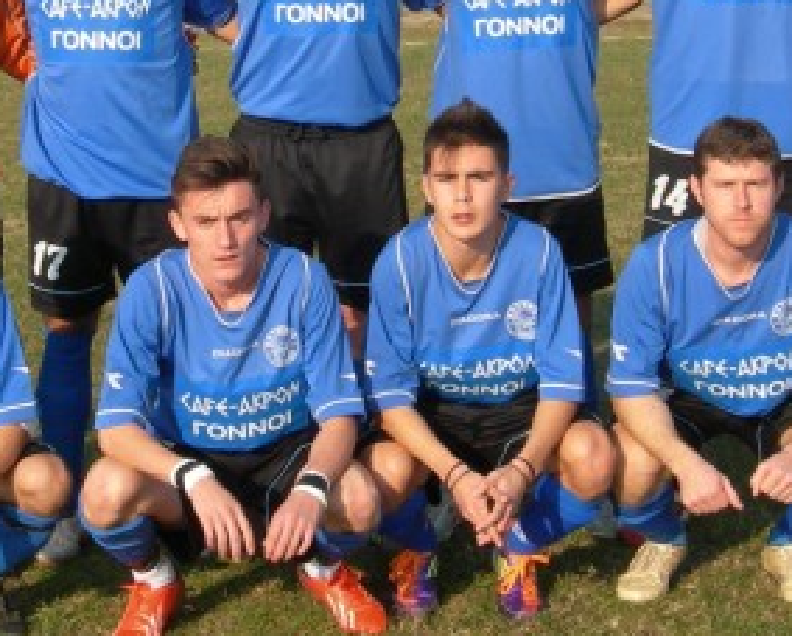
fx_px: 2722
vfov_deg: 13.2
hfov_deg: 16.5
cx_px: 277
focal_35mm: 116
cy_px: 122
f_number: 5.4
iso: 50
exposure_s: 1/294
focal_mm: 10.6
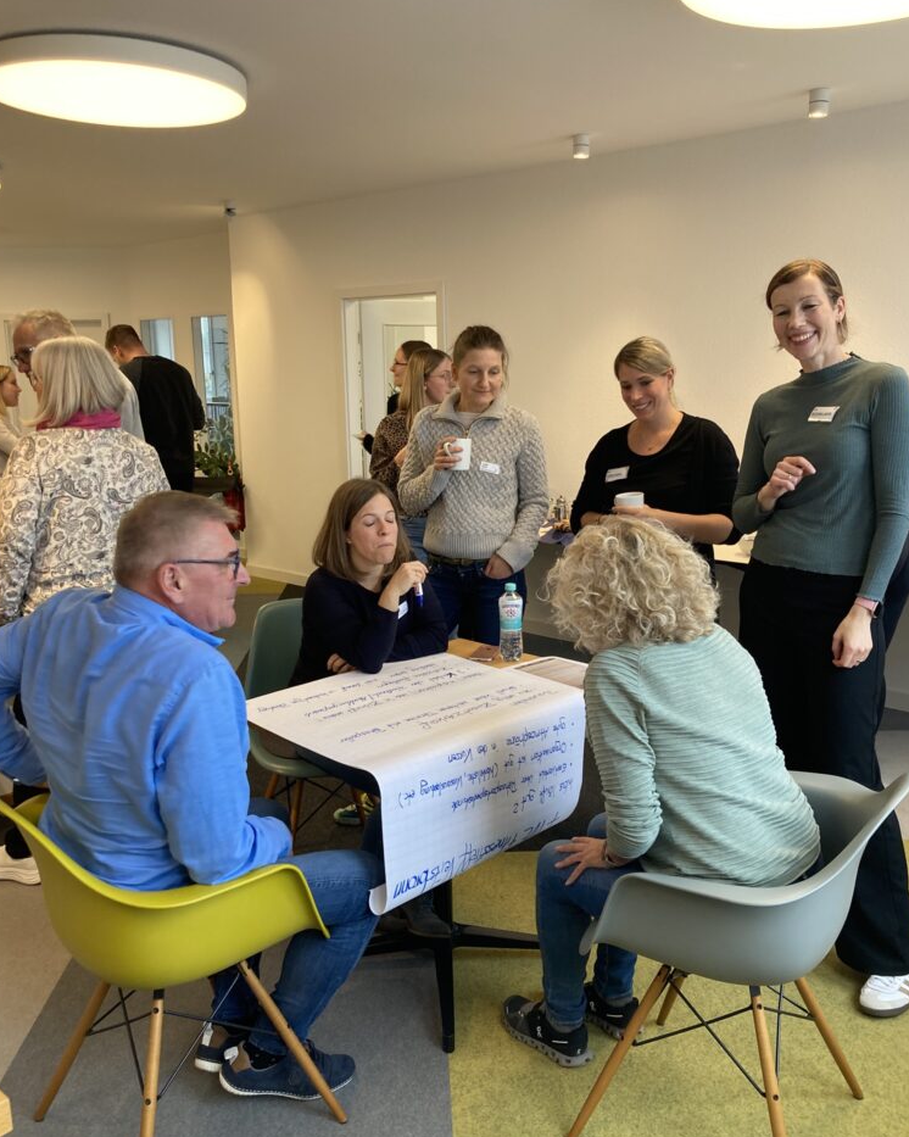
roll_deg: +0.9
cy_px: 587
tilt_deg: -11.4
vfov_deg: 58.8
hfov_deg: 48.5
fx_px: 1009
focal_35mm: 30
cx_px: 452
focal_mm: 3.99
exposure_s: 1/50
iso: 64
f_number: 1.8
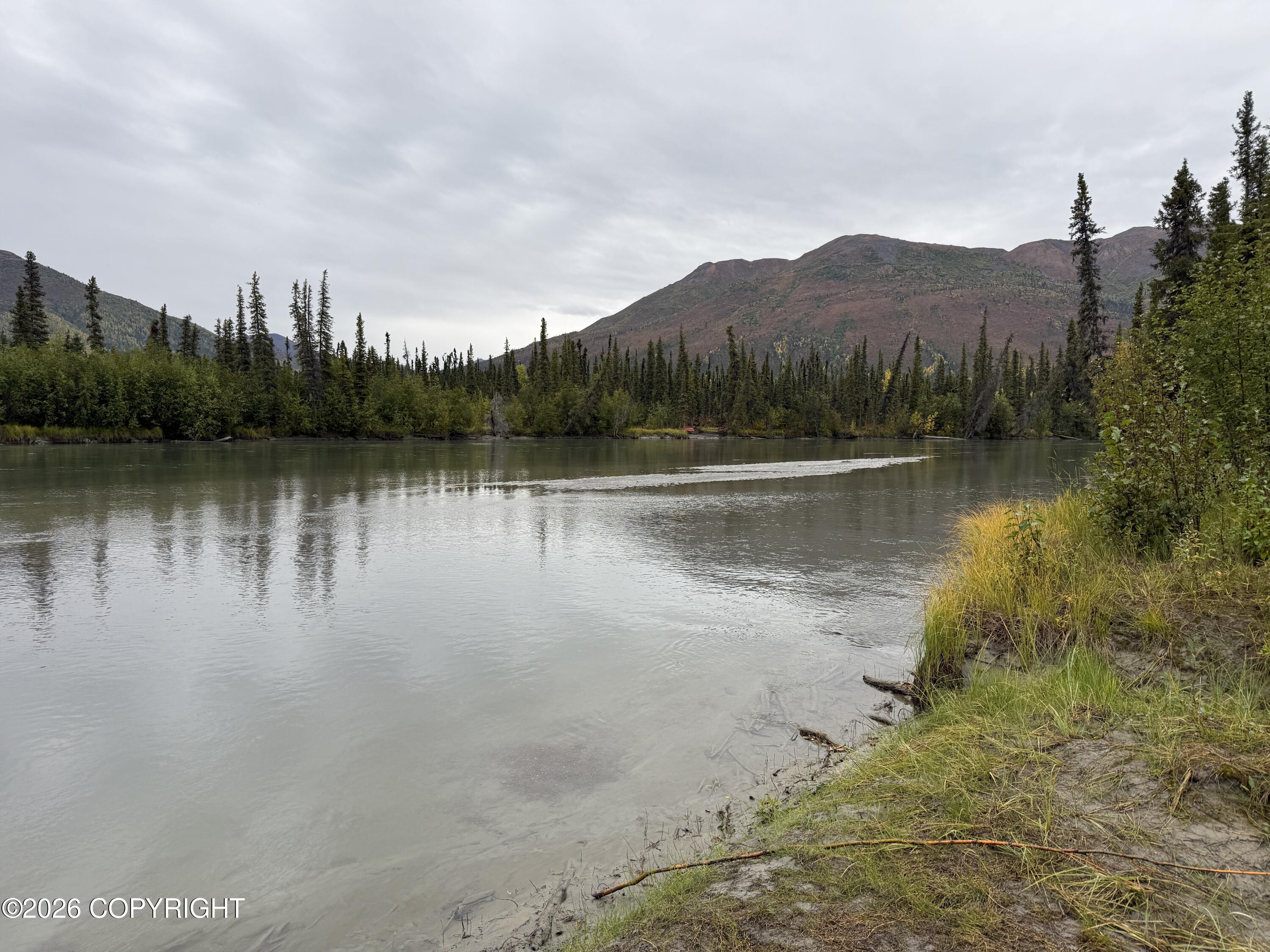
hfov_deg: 71.6
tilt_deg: -3.4
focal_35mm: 24
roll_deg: -0.6
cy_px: 476
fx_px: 881
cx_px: 635
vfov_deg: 56.8
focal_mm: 6.76
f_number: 1.78
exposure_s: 1/757
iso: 80
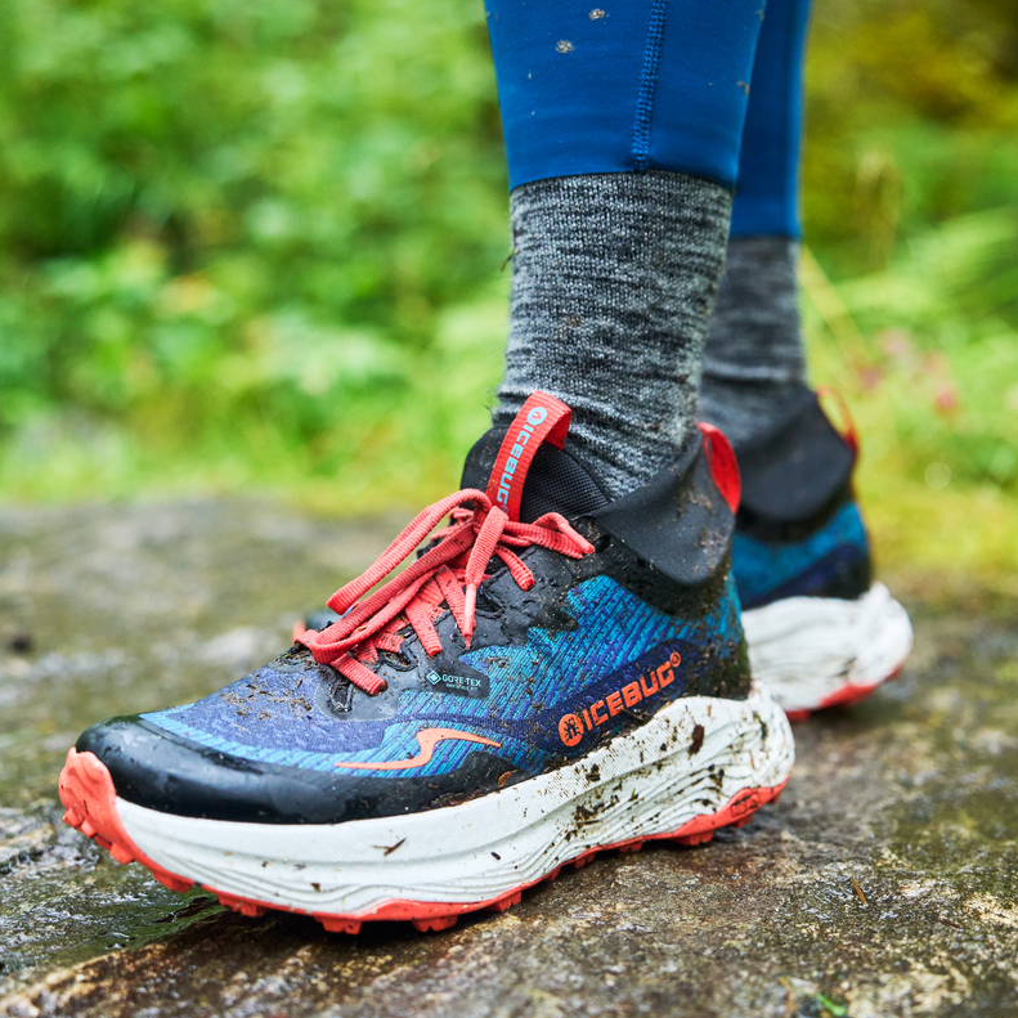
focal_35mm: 58
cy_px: 533
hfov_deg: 29.6
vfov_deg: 29.5
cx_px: 507
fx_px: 1930
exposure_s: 1/400
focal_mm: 45
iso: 1600
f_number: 2.8
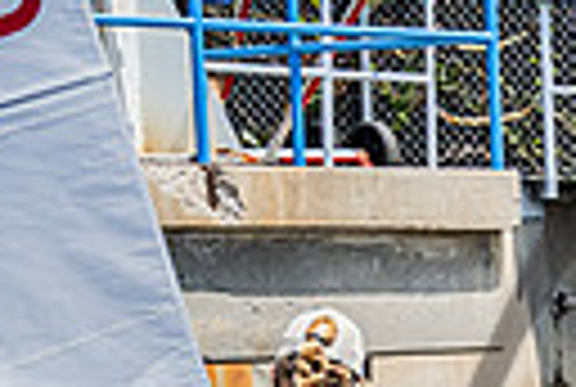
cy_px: 830
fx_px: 3624
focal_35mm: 226
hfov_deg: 8.5
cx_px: 1238
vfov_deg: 5.9
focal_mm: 50
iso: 1000
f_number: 5.6
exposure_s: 1/5000
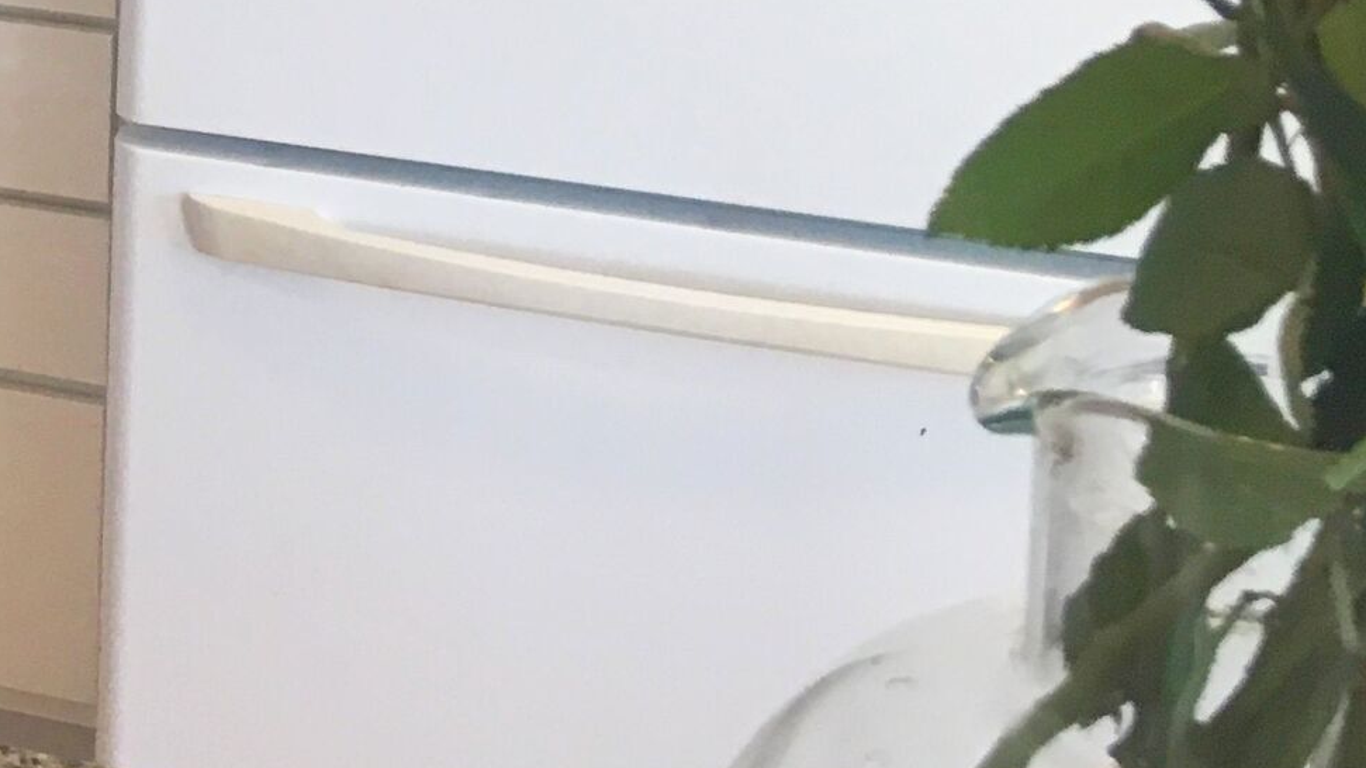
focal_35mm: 100
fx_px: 3622
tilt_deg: -10.3
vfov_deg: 11.4
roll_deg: +0.5
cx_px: -589
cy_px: -504
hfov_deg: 19.1
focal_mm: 4.15
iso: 40
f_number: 2.2
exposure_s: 1/30
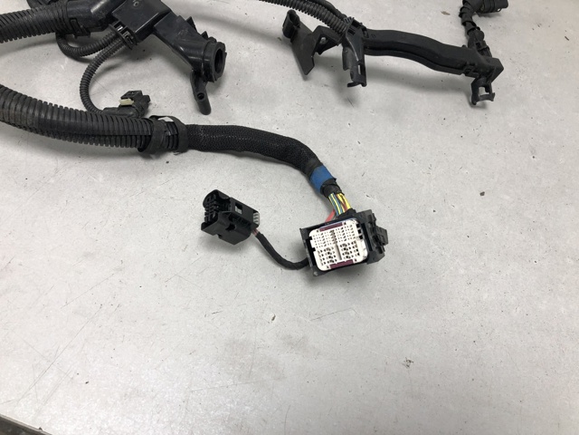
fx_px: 468
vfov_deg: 49.7
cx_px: 290
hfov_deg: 63.4
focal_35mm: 28
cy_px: 218
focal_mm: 4
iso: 40
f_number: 1.8
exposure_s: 1/33
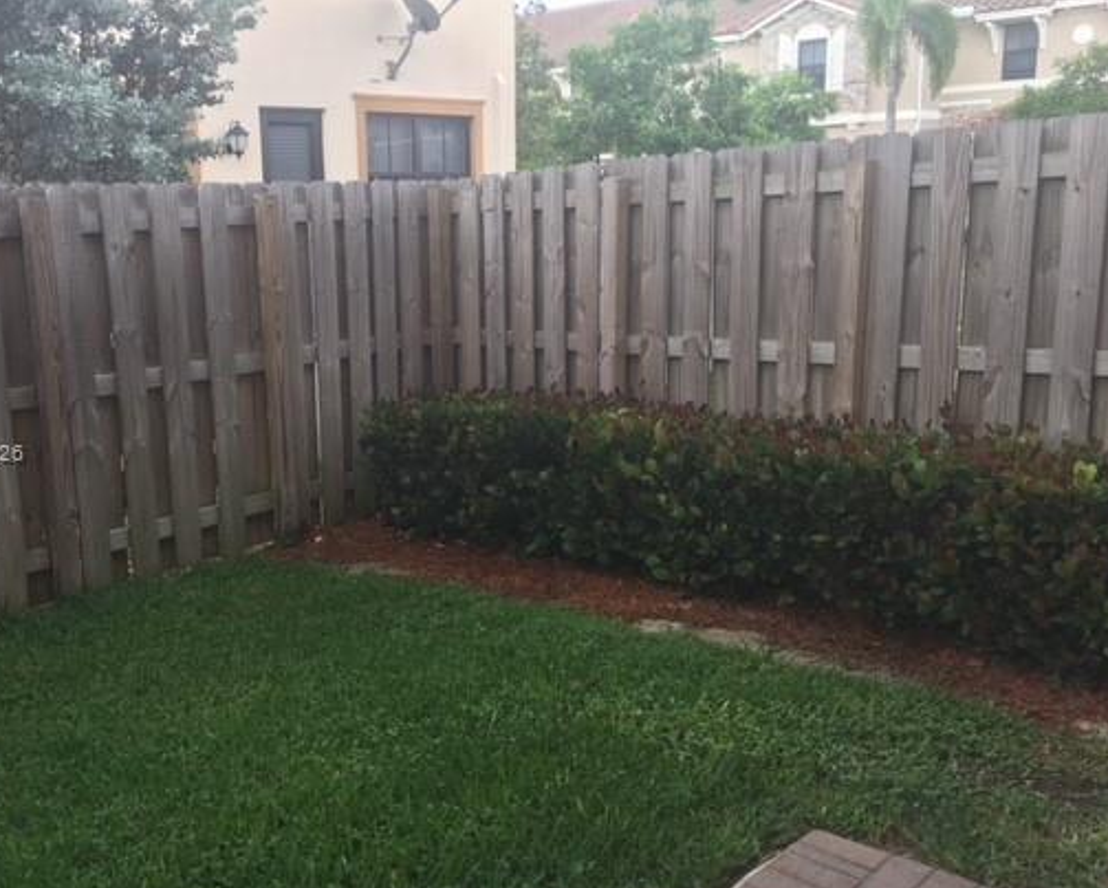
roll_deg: +1.0
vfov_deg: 41.2
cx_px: 427
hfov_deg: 49.8
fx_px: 1181
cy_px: 454
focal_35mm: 36
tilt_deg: -10.7
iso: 32
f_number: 2.2
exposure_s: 1/120
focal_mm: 4.15
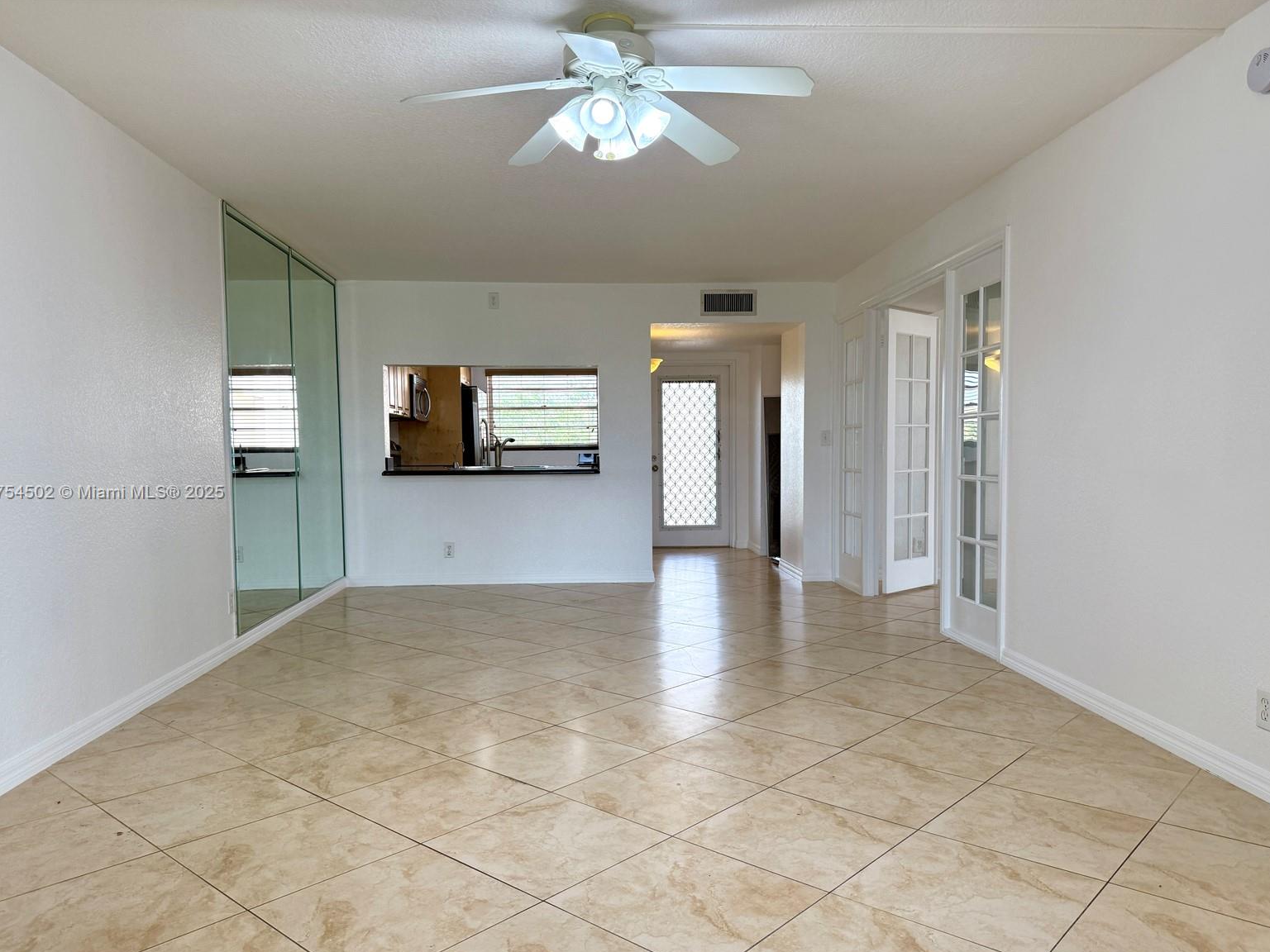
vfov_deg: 54.9
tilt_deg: -2.6
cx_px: 621
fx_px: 917
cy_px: 493
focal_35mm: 25
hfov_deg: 69.4
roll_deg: +0.7
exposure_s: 1/247
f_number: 1.78
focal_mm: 6.76
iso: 100
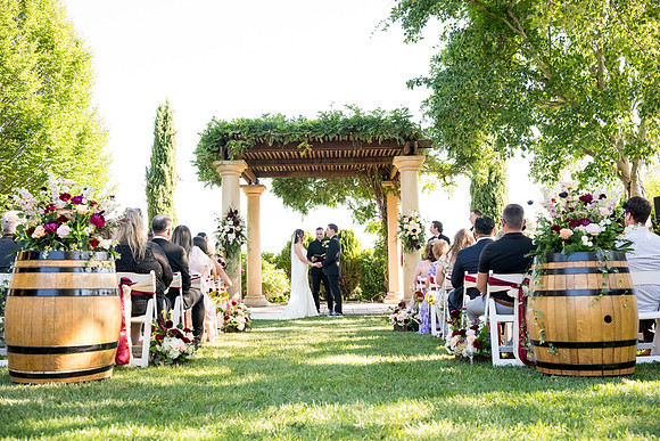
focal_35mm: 35
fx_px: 642
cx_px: 330
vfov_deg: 37.9
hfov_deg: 54.4
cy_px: 220
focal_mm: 35
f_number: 4
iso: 800
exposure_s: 1/400
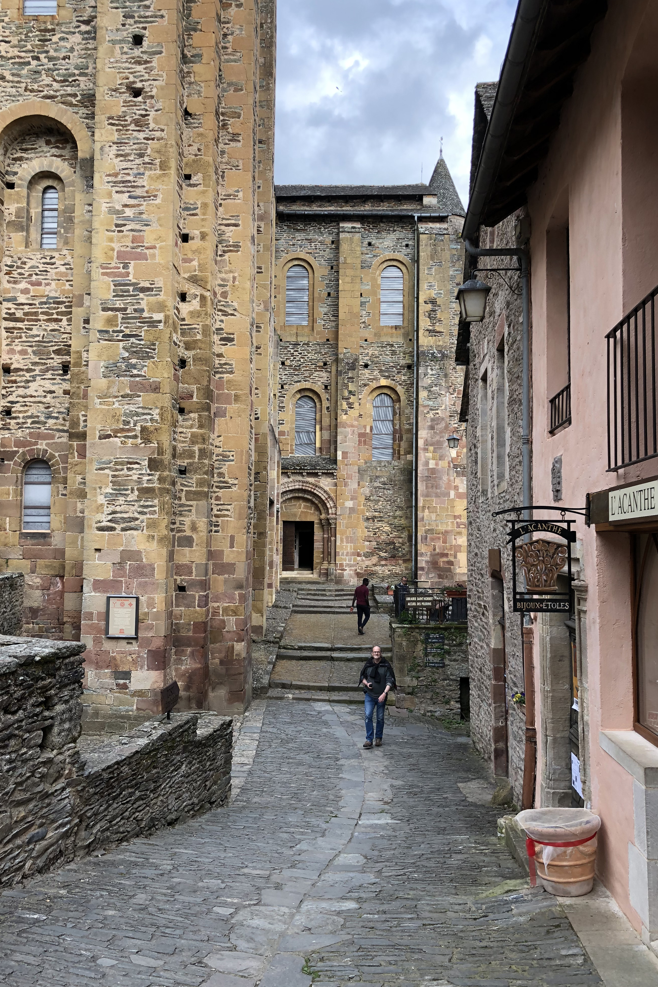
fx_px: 822
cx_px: 319
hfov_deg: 43.6
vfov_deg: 61.9
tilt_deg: +5.0
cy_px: 505
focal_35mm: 30
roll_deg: -0.2
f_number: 1.8
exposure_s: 1/259
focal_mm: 4
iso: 20
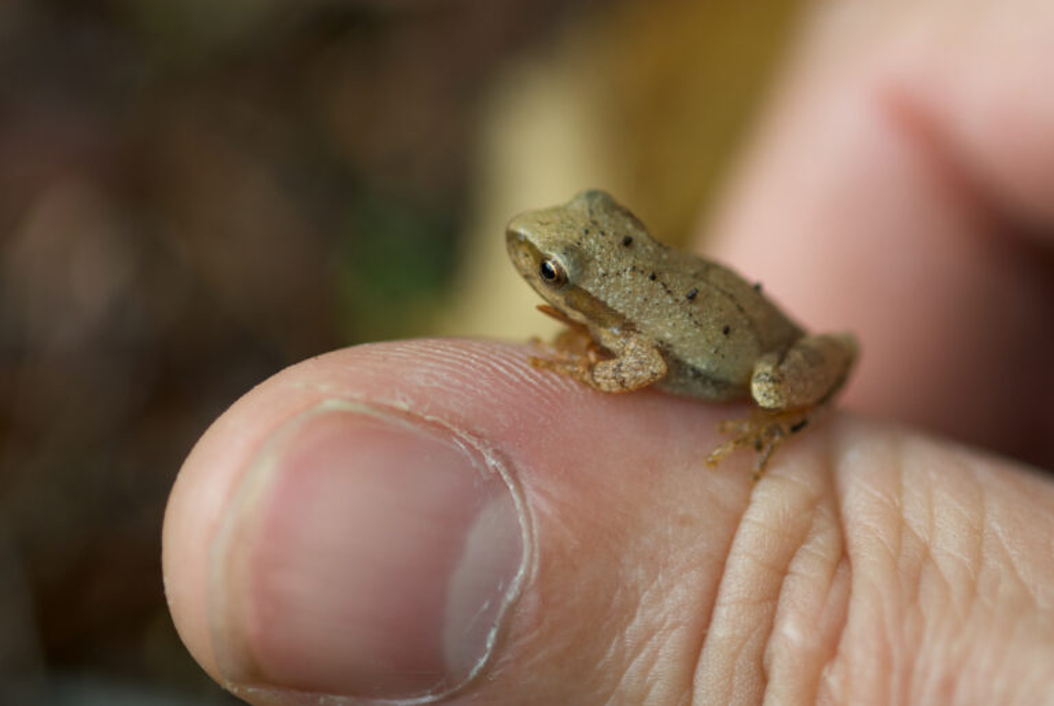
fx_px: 4616
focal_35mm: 158
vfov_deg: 8.7
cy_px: 353
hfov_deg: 13.0
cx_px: 527
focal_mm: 105
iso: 125
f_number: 3.5
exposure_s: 1/90
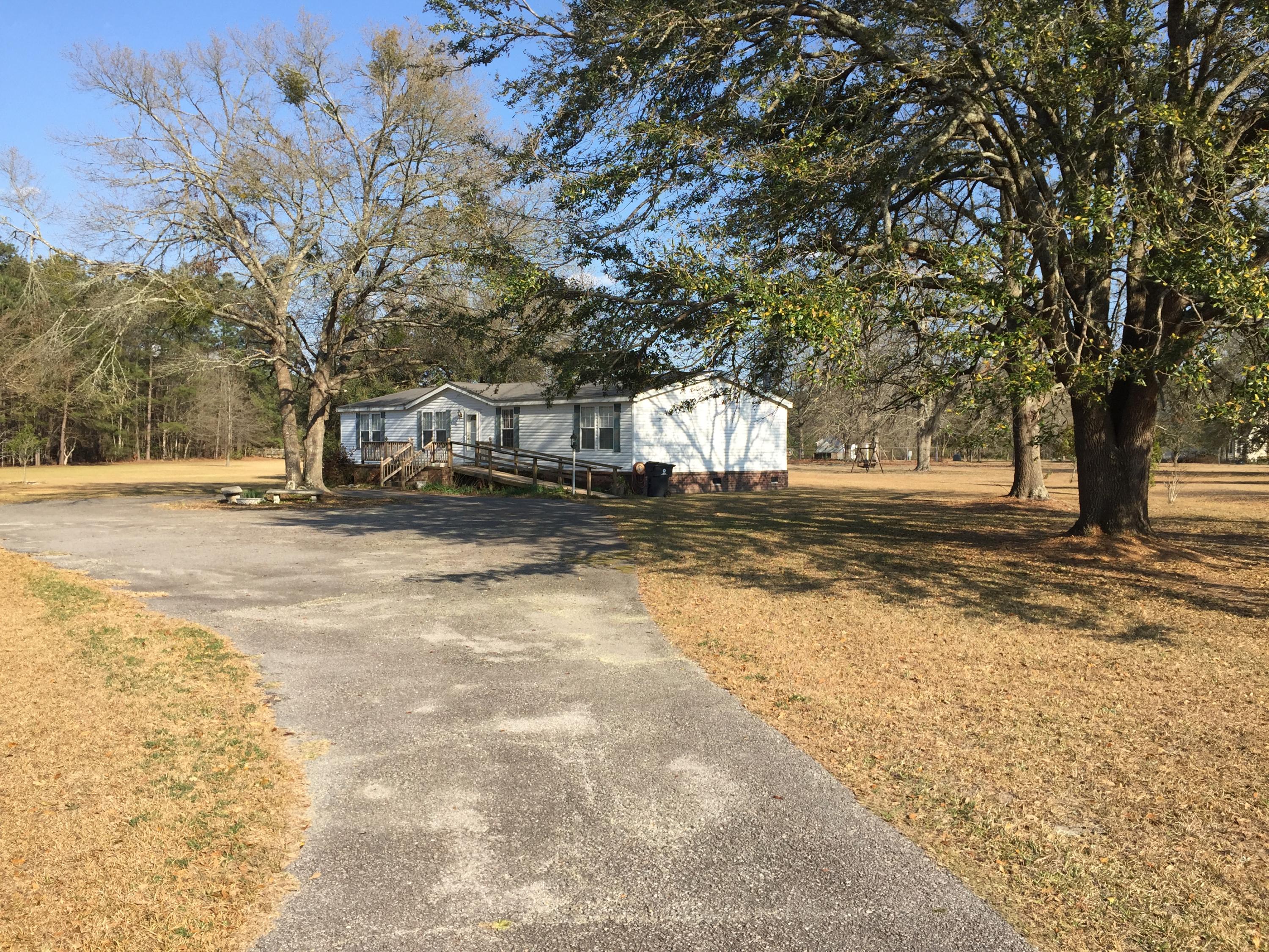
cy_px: 476
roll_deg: -1.9
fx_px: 1063
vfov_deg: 48.2
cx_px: 634
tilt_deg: -2.4
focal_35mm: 29
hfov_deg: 61.7
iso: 32
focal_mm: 4.15
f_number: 2.2
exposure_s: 1/1099
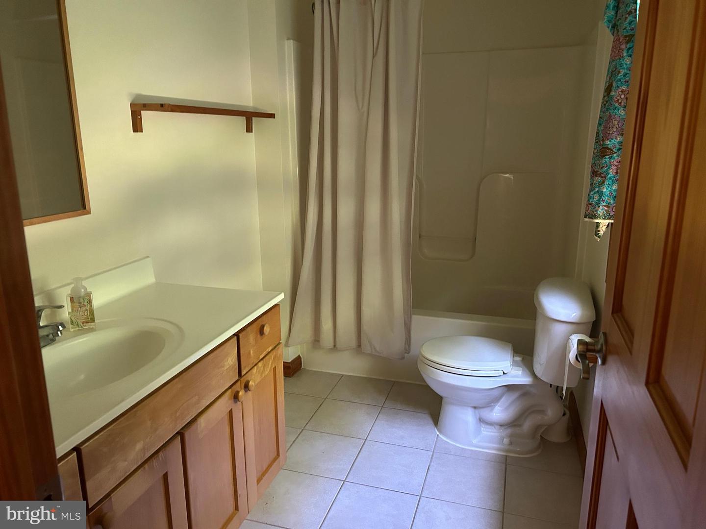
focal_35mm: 26
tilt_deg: -13.0
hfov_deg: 67.3
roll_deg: +0.3
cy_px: 264
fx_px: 530
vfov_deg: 53.1
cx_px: 353
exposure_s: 1/40
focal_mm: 5.7
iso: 500
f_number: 1.5
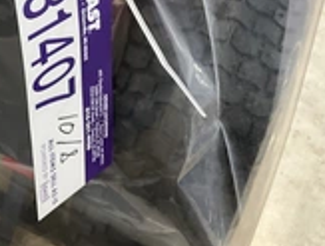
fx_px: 668
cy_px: 6
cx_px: 2
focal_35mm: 71
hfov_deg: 26.0
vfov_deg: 20.2
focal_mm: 3
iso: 200
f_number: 1.8
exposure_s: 1/40
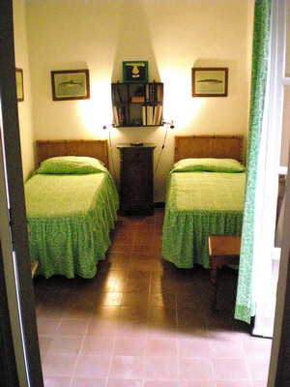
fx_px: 424
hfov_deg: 37.7
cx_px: 145
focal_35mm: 38
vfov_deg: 49.0
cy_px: 194
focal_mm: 6.3
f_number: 3.1
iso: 1000
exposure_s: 1/57
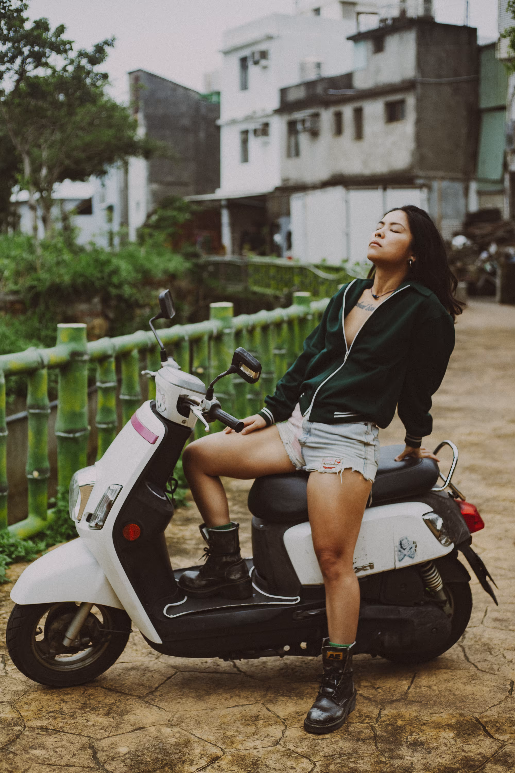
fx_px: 1073
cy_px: 386
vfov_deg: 39.6
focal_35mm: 50
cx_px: 258
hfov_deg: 27.0
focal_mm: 50
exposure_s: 1/1600
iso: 200
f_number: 2.8
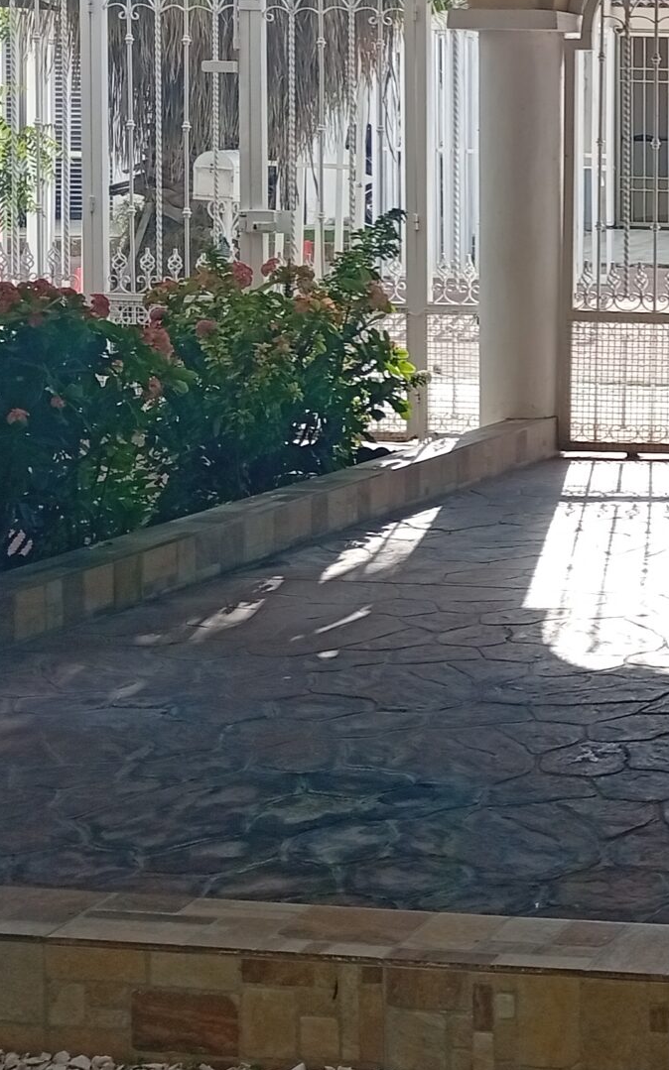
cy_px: 253
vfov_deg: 29.7
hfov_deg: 16.3
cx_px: 1186
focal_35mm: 68
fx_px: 1984
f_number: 1.8
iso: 50
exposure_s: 1/312
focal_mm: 3.98
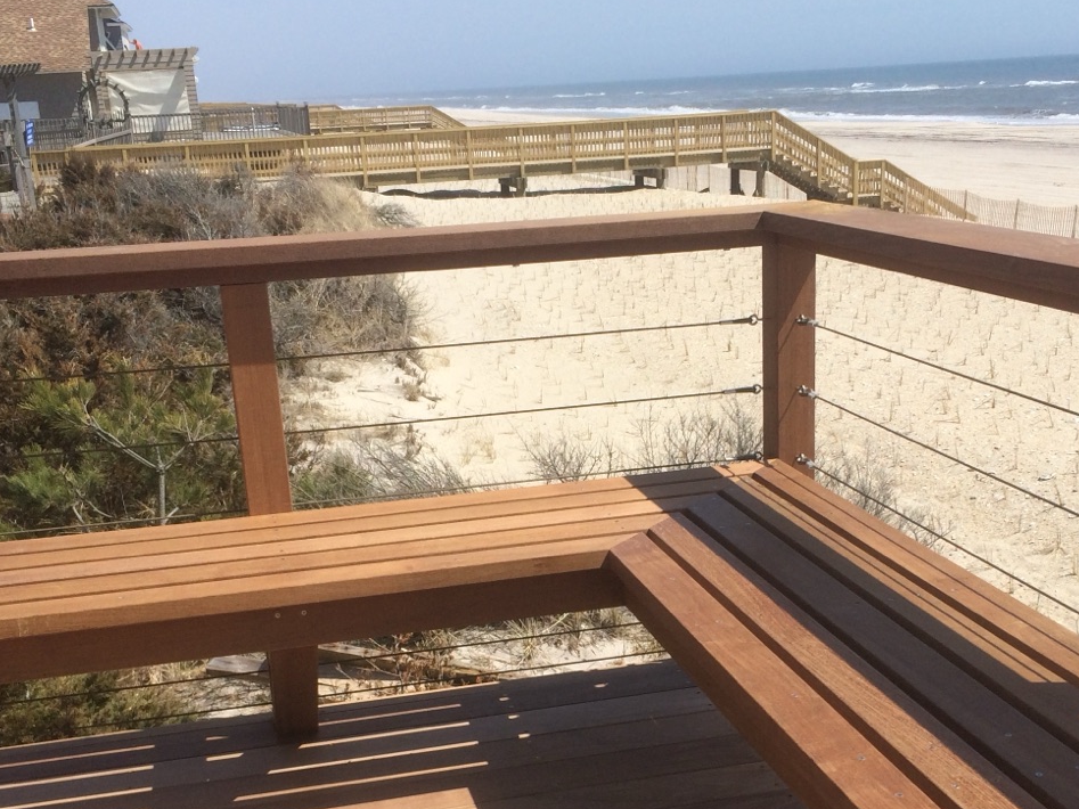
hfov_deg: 38.9
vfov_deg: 29.0
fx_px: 1527
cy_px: 642
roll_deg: +3.7
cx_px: 592
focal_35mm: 49
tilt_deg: -21.1
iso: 32
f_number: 2.2
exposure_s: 1/2740
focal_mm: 4.15
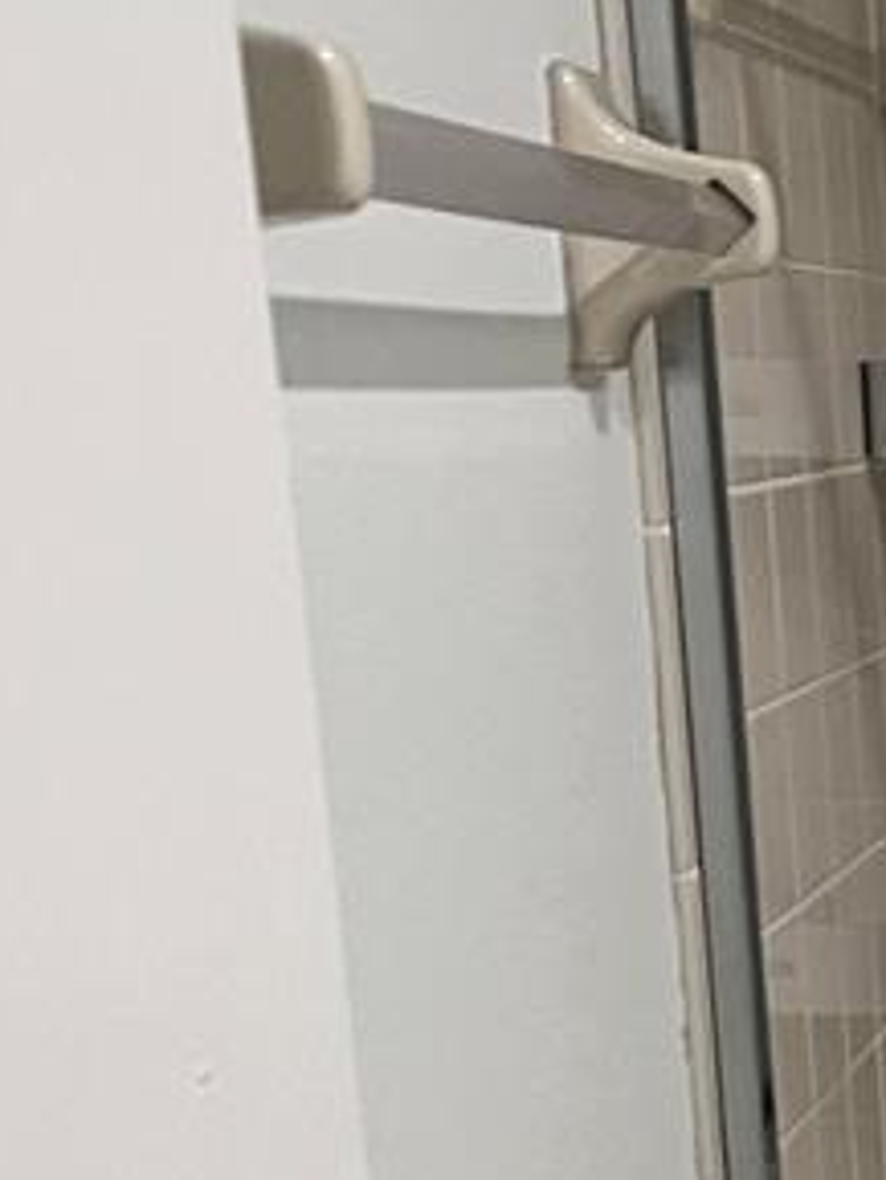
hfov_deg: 12.2
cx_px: 1748
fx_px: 3683
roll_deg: -1.6
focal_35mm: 108
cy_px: 1490
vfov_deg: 17.2
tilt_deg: -17.4
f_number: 1.6
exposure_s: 1/60
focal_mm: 5.1
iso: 80
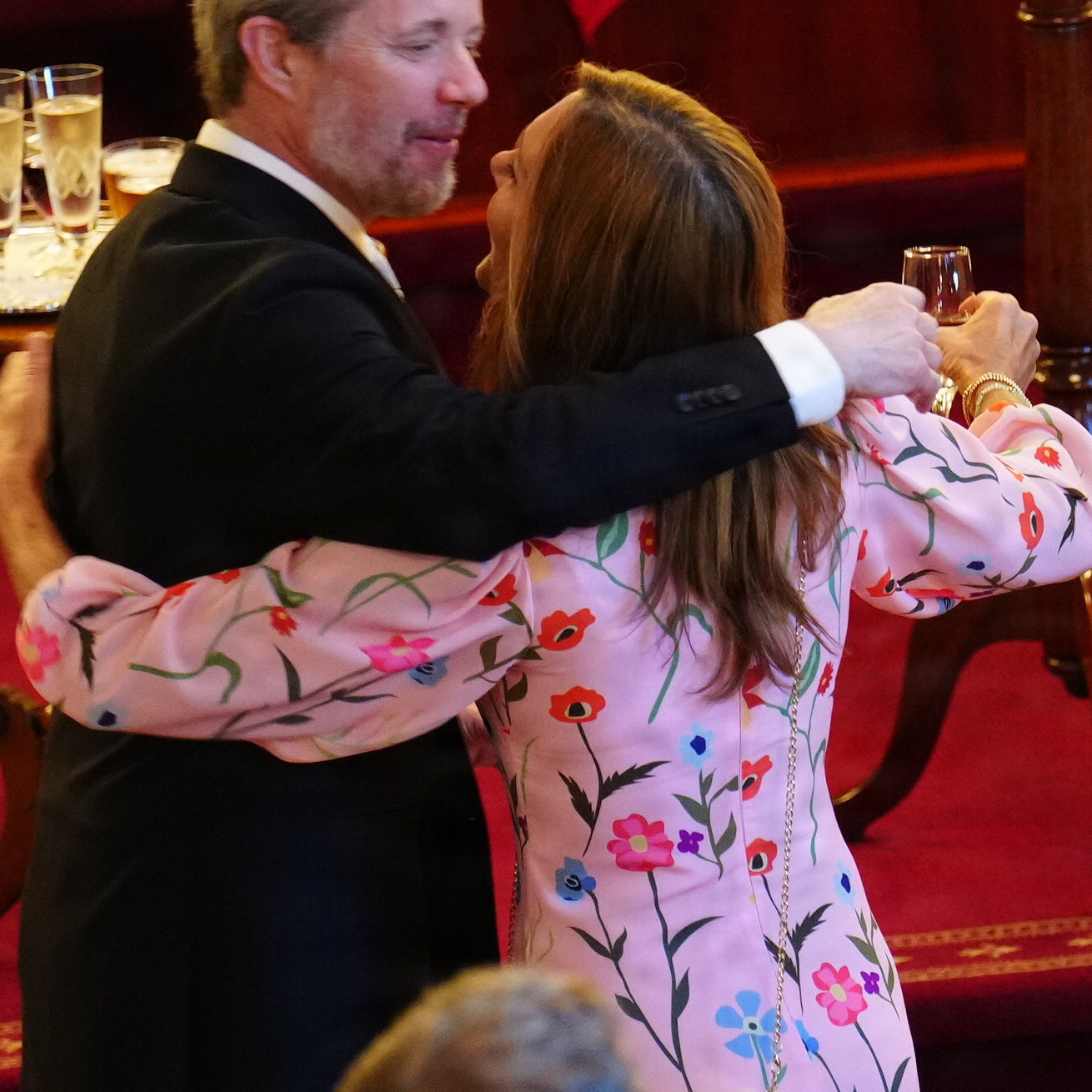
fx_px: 11671
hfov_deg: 5.4
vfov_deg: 5.4
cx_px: 675
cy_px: 591
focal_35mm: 327
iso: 3200
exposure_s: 1/80
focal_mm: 175
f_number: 2.8
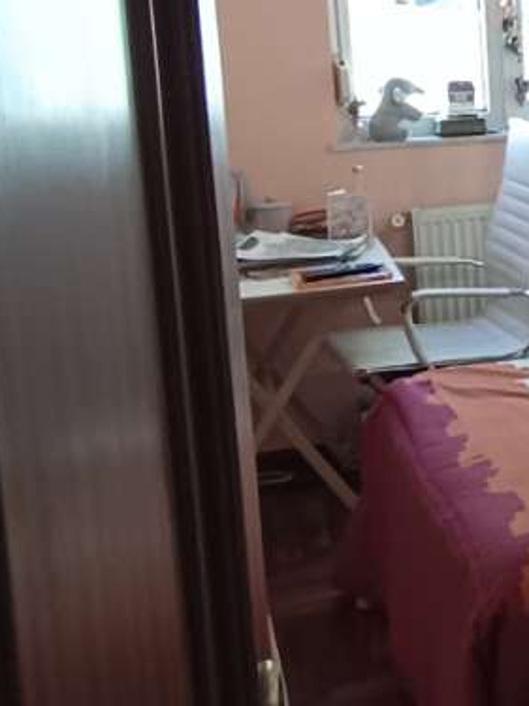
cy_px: 132
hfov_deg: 17.4
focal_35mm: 64
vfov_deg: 29.5
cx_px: 1019
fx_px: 1305
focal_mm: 1.65
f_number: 2.2
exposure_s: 1/50
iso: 305
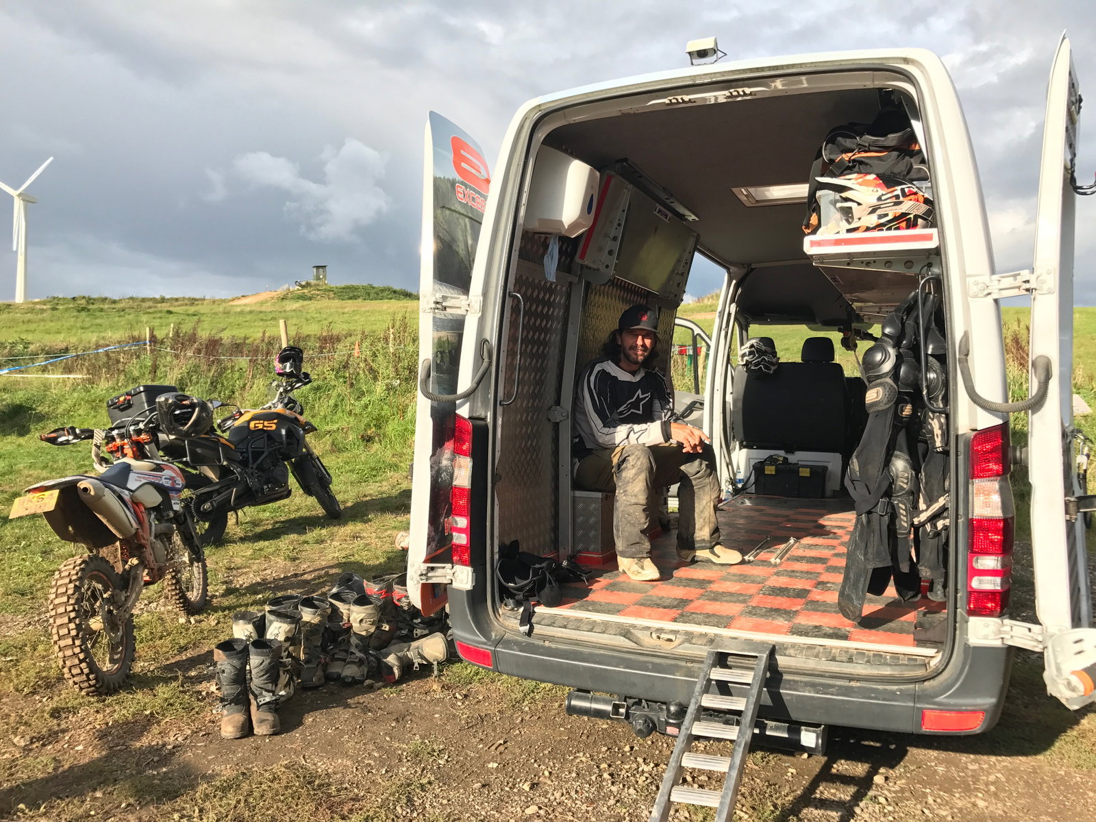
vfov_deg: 49.7
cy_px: 411
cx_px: 548
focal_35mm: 28
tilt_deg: +0.8
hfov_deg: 63.4
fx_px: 887
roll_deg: -1.1
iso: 20
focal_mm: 3.99
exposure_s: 1/656
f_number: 1.8
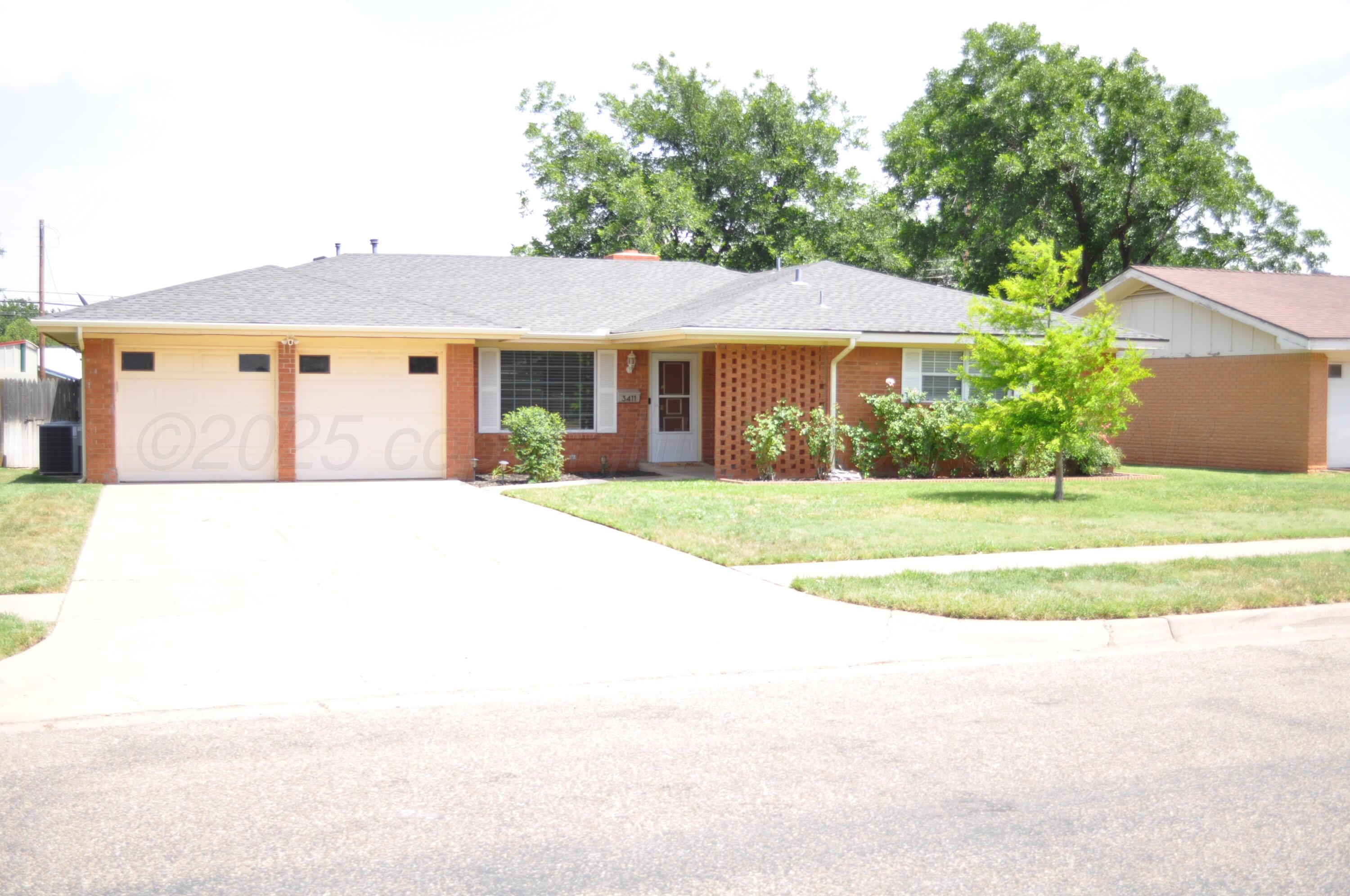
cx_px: 675
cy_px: 448
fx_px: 1461
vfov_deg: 34.1
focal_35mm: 39
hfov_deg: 49.6
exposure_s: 1/400
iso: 200
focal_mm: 26
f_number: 10
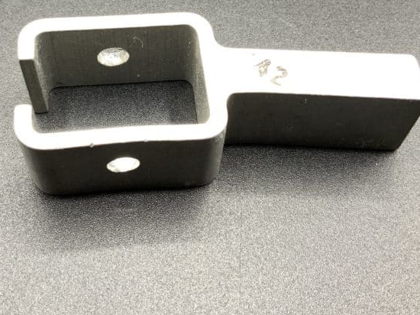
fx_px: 655
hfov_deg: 35.2
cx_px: 143
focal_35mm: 54
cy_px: 58
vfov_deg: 26.5
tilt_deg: -57.2
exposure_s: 1/120
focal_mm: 3
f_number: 1.8
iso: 50
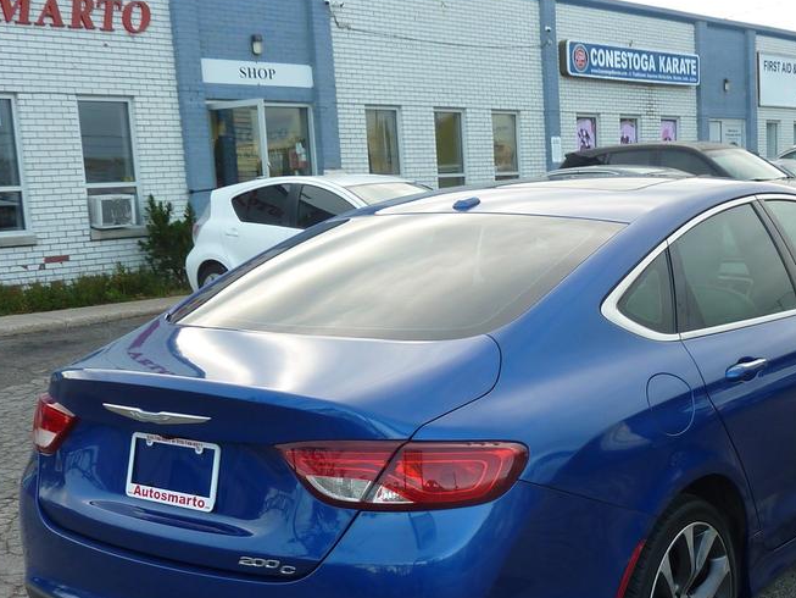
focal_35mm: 49
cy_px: 411
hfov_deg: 38.5
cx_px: 530
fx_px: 1127
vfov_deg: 29.4
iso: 80
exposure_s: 1/60
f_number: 3.3
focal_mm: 4.1
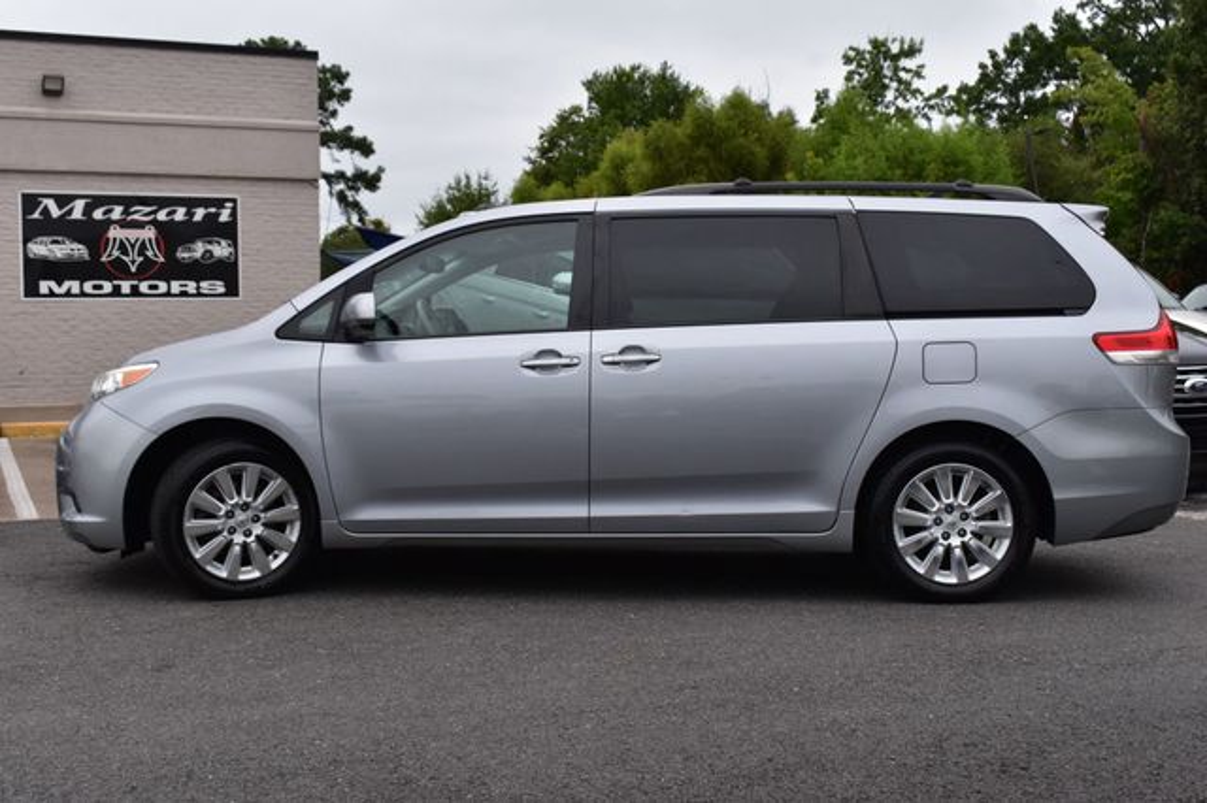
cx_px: 604
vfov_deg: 31.9
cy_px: 402
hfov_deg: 46.4
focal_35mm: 42
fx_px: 1407
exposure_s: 1/320
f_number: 10
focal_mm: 28
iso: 400
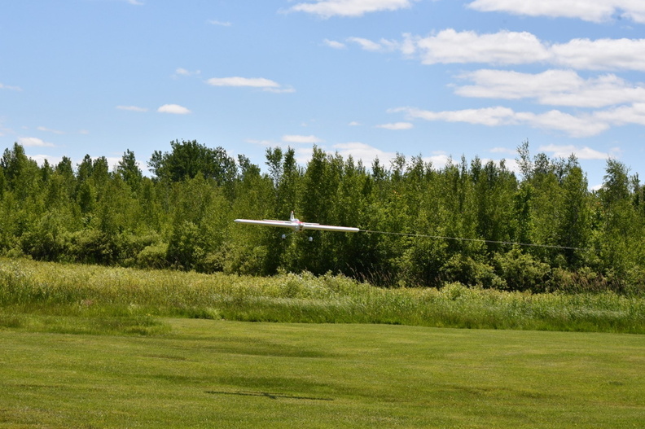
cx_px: 322
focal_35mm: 93
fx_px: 1665
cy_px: 214
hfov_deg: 21.9
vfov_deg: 14.7
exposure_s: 1/800
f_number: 14
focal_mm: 62
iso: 800
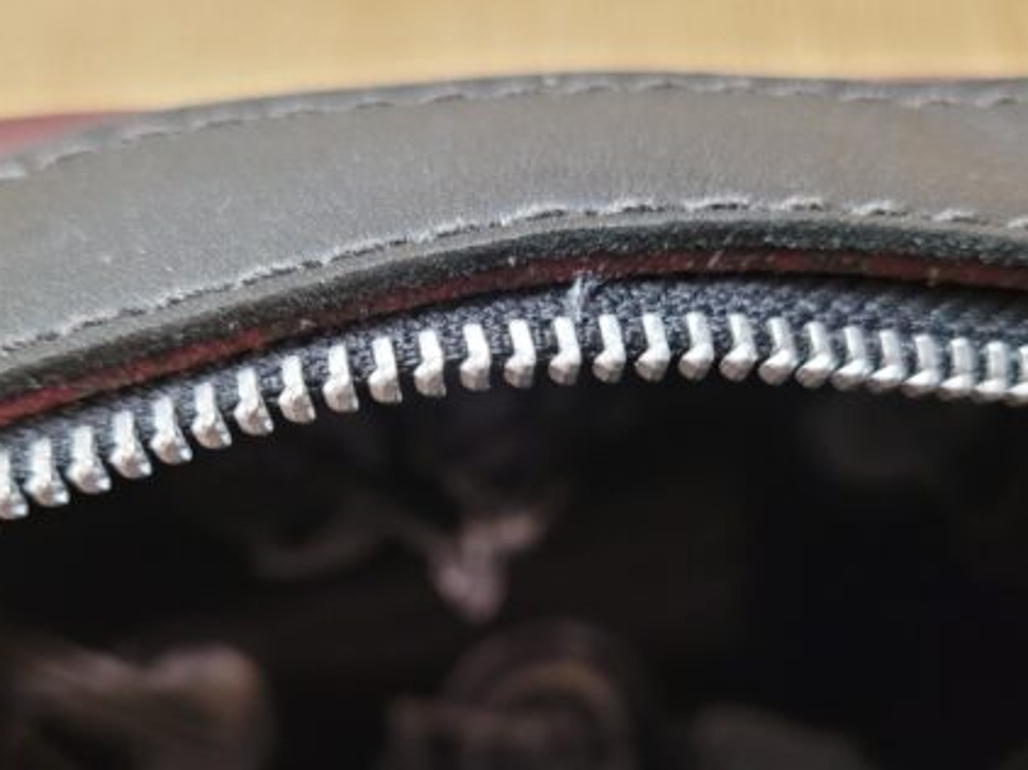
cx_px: 482
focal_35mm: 37
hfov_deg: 50.1
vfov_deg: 38.2
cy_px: 507
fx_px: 1098
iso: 640
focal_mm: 5.4
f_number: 1.8
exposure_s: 1/40
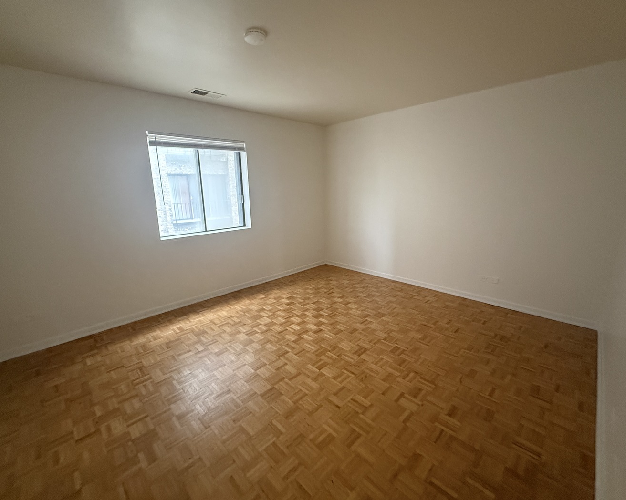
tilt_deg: -9.8
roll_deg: -0.8
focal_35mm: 15
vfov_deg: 84.0
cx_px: 313
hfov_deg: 96.8
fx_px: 278
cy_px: 247
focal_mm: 2.22
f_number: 2.2
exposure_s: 1/60
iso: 640
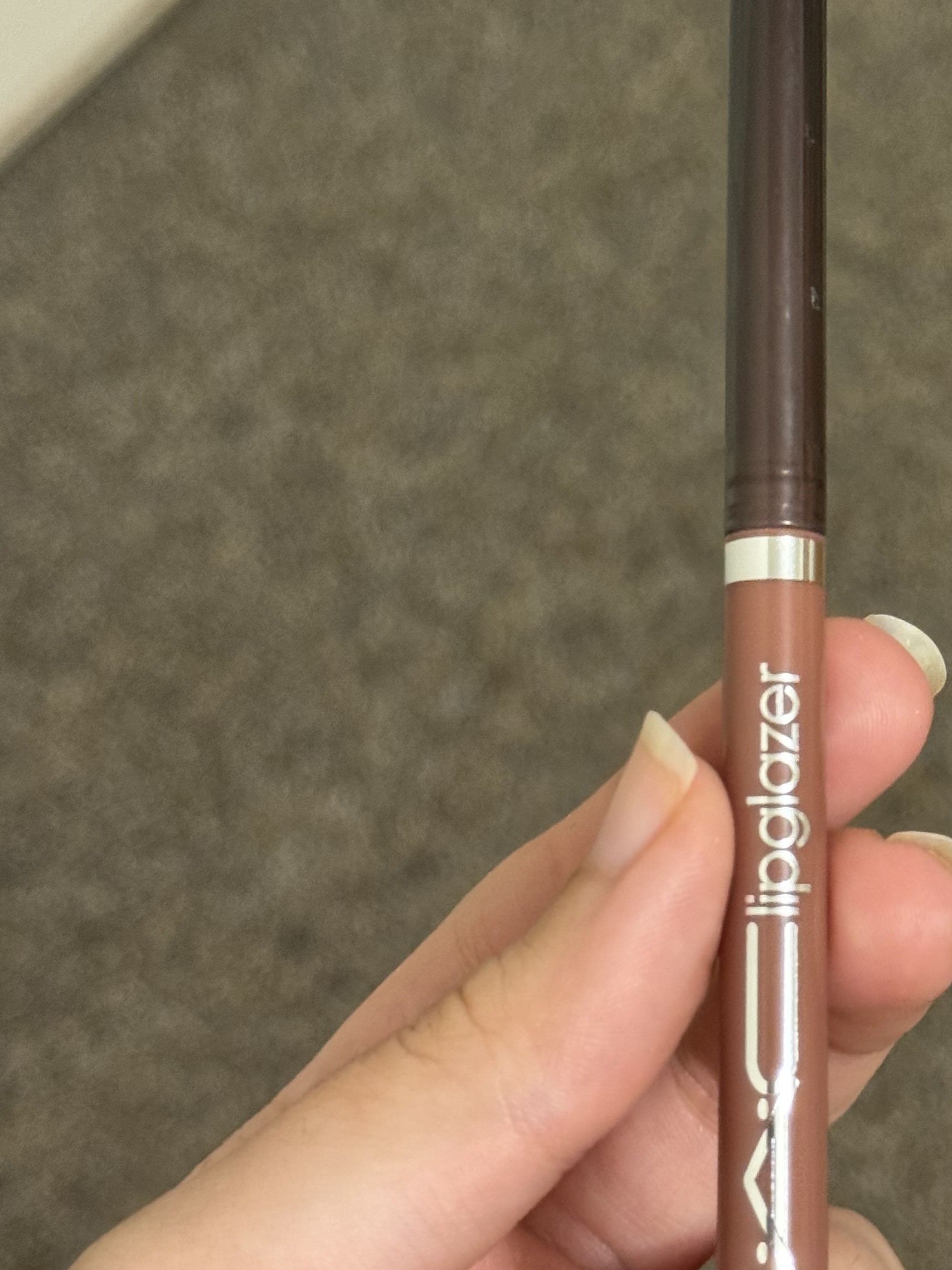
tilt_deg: -57.6
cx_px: 778
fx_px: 3117
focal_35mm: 85
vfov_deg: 23.0
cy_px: 624
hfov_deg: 17.2
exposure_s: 1/40
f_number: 1.78
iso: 400
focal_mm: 6.76
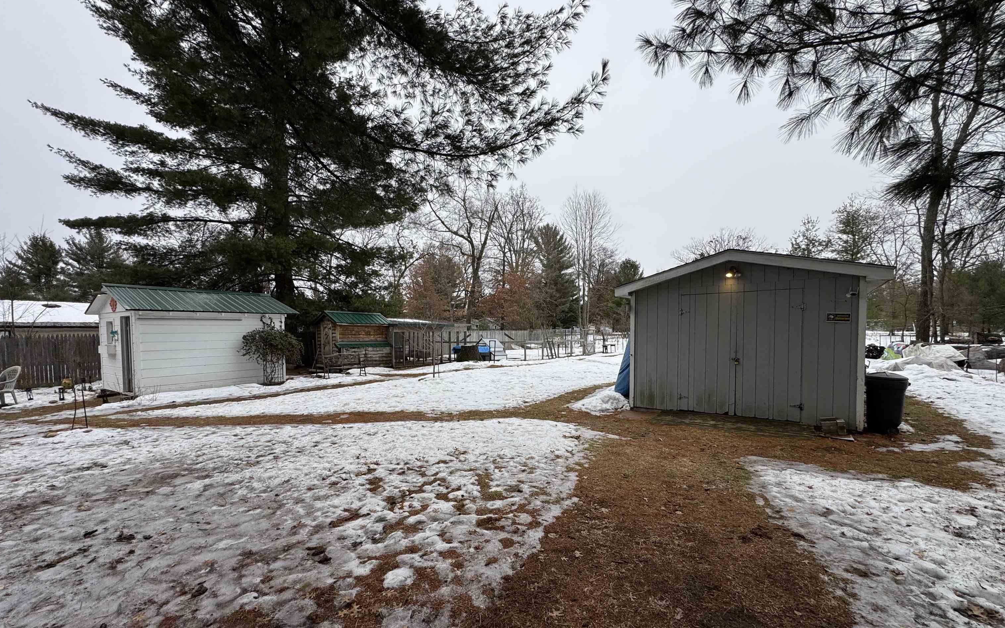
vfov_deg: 74.6
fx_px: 411
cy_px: 348
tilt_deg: -4.7
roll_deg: -0.1
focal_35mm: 15
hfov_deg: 101.5
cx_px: 503
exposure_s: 1/154
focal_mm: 2.22
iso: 40
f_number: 2.2
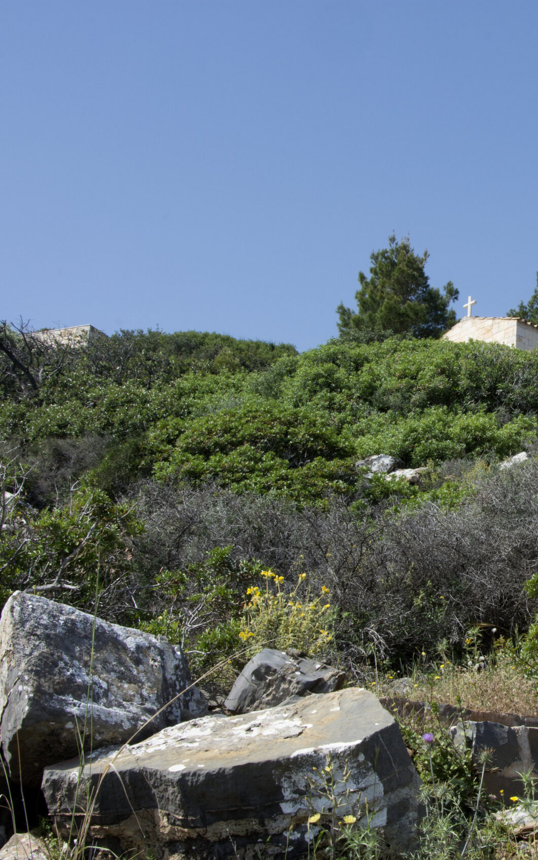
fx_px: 1408
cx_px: 548
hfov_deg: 20.9
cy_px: 431
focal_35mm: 60
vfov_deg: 34.0
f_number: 14
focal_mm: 26
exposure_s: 1/100
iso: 200
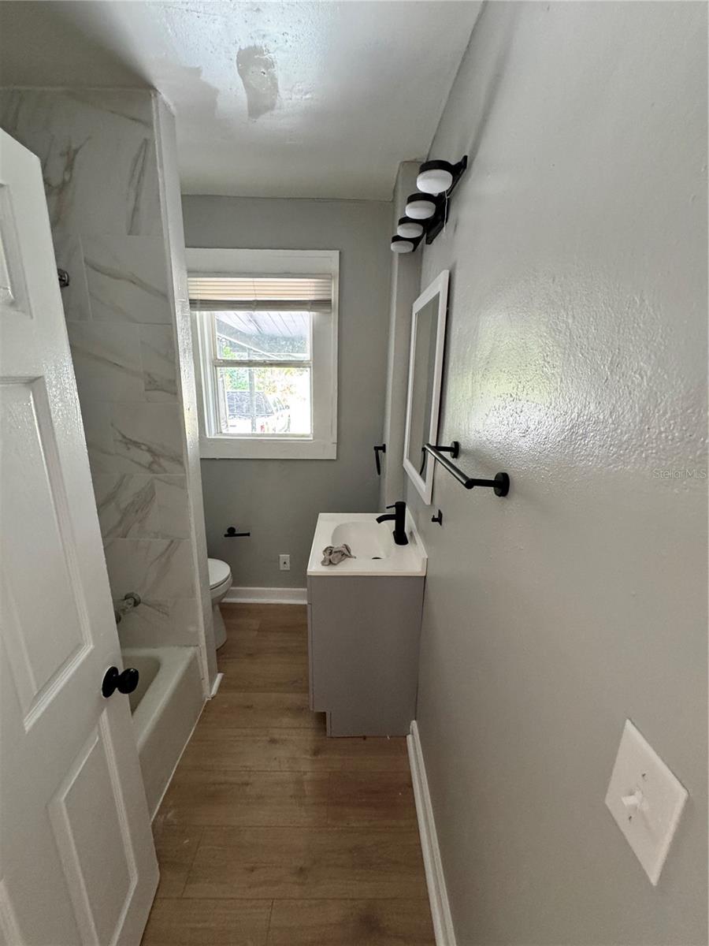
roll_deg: -1.3
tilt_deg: -15.1
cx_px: 354
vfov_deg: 102.1
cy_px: 473
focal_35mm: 14
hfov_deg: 85.7
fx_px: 382
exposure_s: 1/60
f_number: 2.2
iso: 320
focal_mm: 2.22
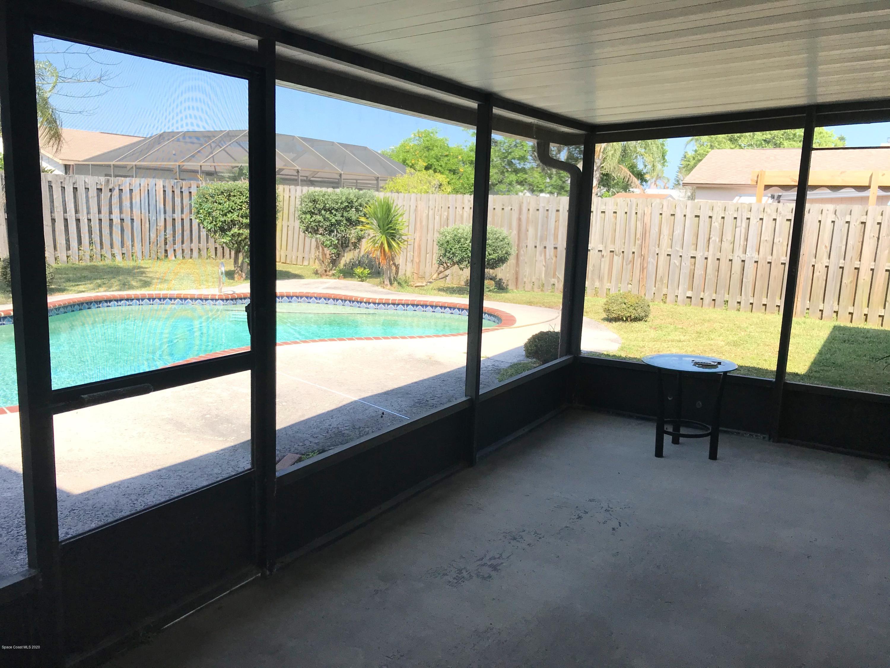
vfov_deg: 49.7
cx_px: 445
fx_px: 720
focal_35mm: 28
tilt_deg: -8.9
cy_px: 334
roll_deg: -1.2
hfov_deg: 63.4
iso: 20
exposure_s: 1/958
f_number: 1.8
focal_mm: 3.99
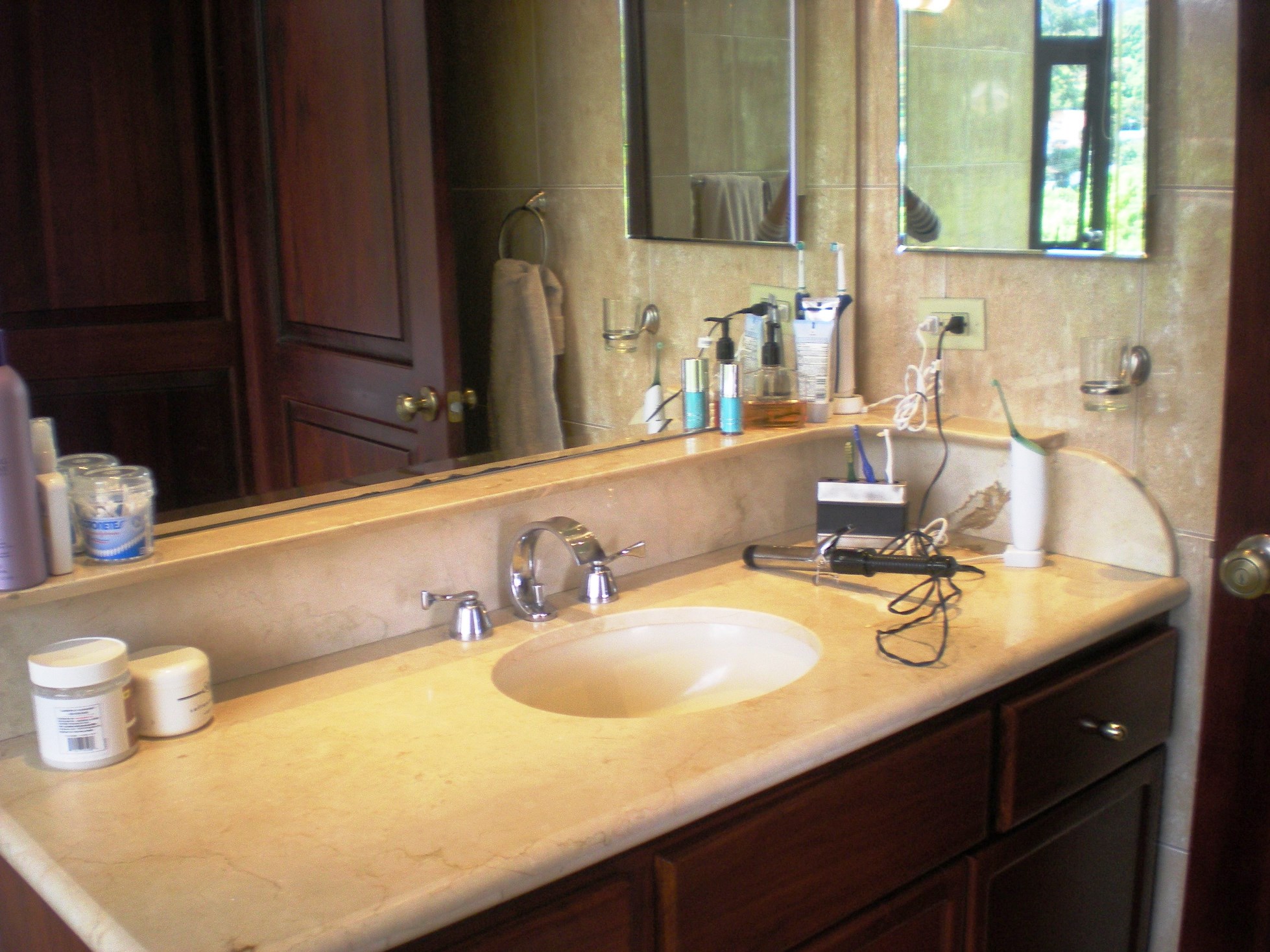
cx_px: 635
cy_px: 476
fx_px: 1394
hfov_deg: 49.0
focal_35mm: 38
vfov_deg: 37.7
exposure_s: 1/51.2
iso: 176
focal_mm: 6.3
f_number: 3.1
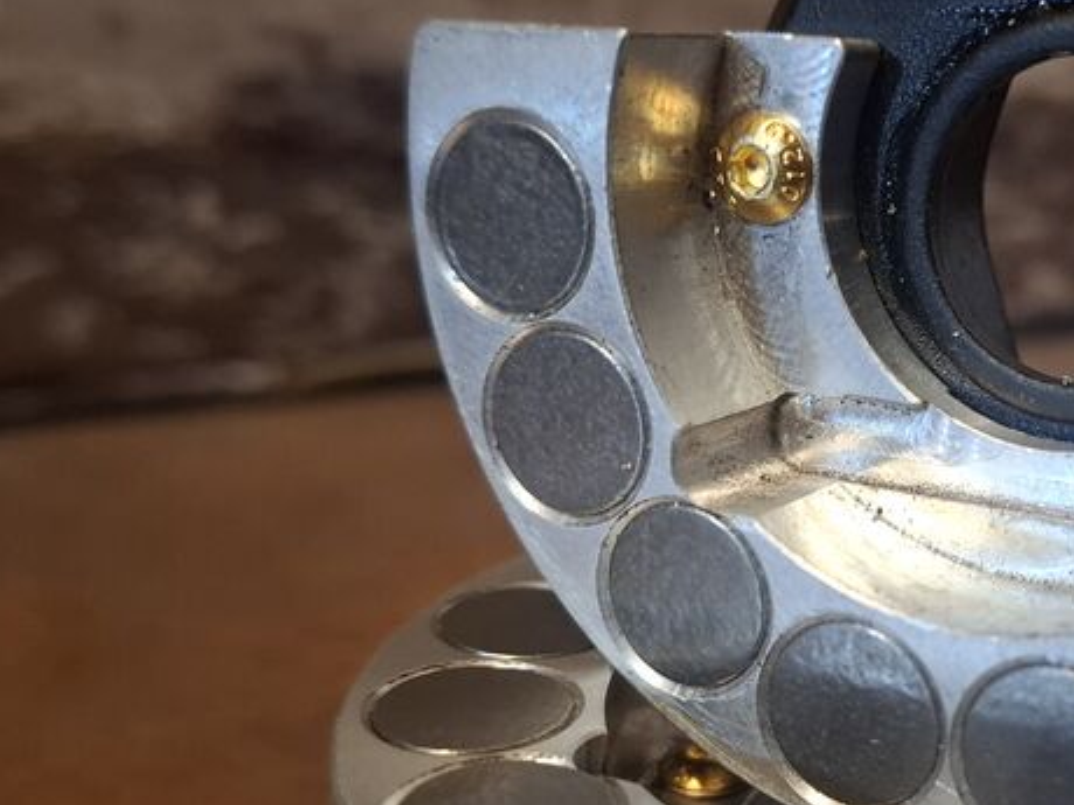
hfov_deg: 36.3
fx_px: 1551
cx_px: 925
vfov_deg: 29.0
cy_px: 513
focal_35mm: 50
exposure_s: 1/25
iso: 400
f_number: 1.8
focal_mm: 5.54
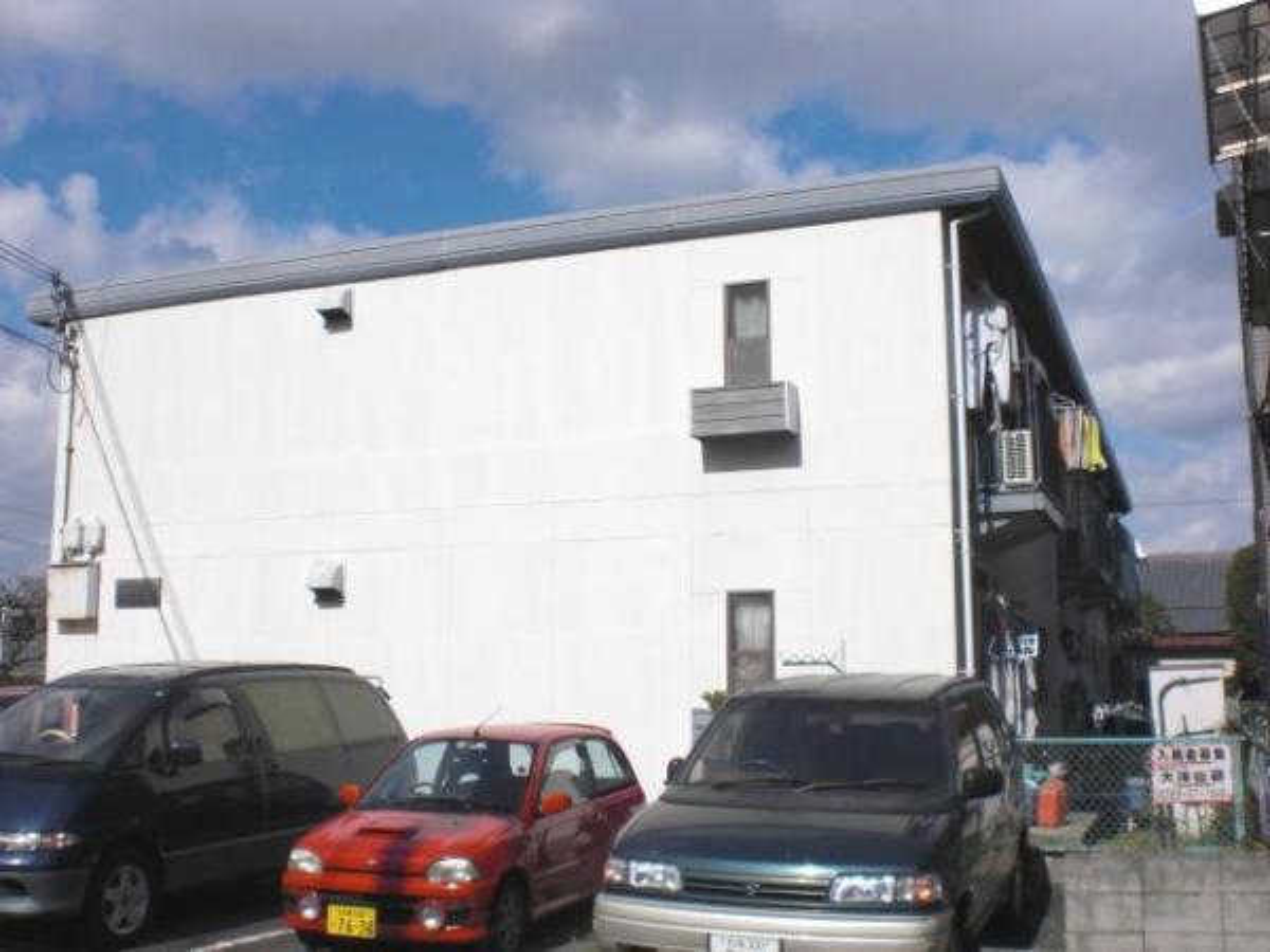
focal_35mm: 38
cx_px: 635
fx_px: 1394
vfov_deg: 37.7
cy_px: 476
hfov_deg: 49.0
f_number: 5.6
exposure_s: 1/1000
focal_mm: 6.3
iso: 64
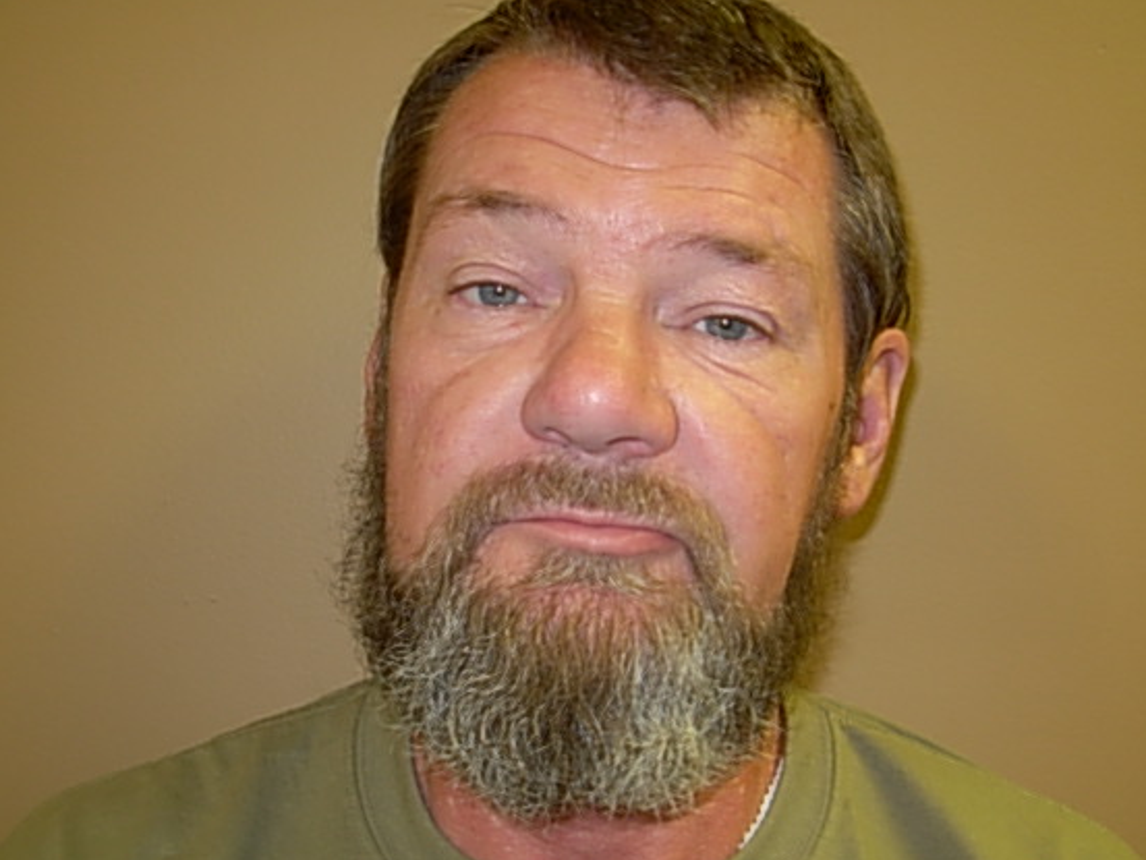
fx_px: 1457
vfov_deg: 32.9
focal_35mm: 44
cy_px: 439
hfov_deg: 42.9
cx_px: 593
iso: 79
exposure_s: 1/22.6
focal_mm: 6.3
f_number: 2.9
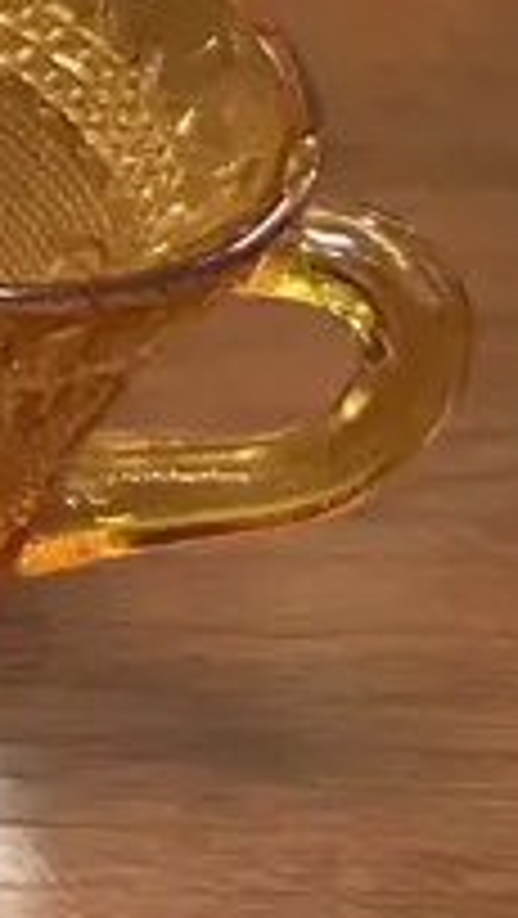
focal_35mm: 131
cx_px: -1347
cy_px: -378
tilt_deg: -24.5
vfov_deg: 15.4
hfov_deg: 7.4
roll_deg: -3.9
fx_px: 3194
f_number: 1.78
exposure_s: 1/50
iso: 500
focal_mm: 6.86
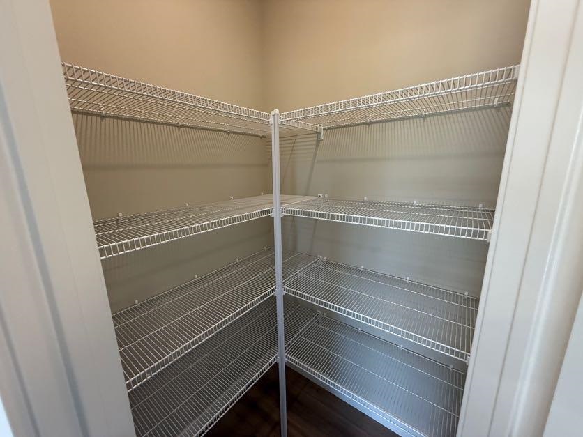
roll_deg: -0.2
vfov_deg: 85.7
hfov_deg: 102.1
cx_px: 292
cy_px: 218
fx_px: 236
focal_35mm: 14
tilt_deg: -16.7
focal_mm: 2.22
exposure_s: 1/120
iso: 200
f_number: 2.2
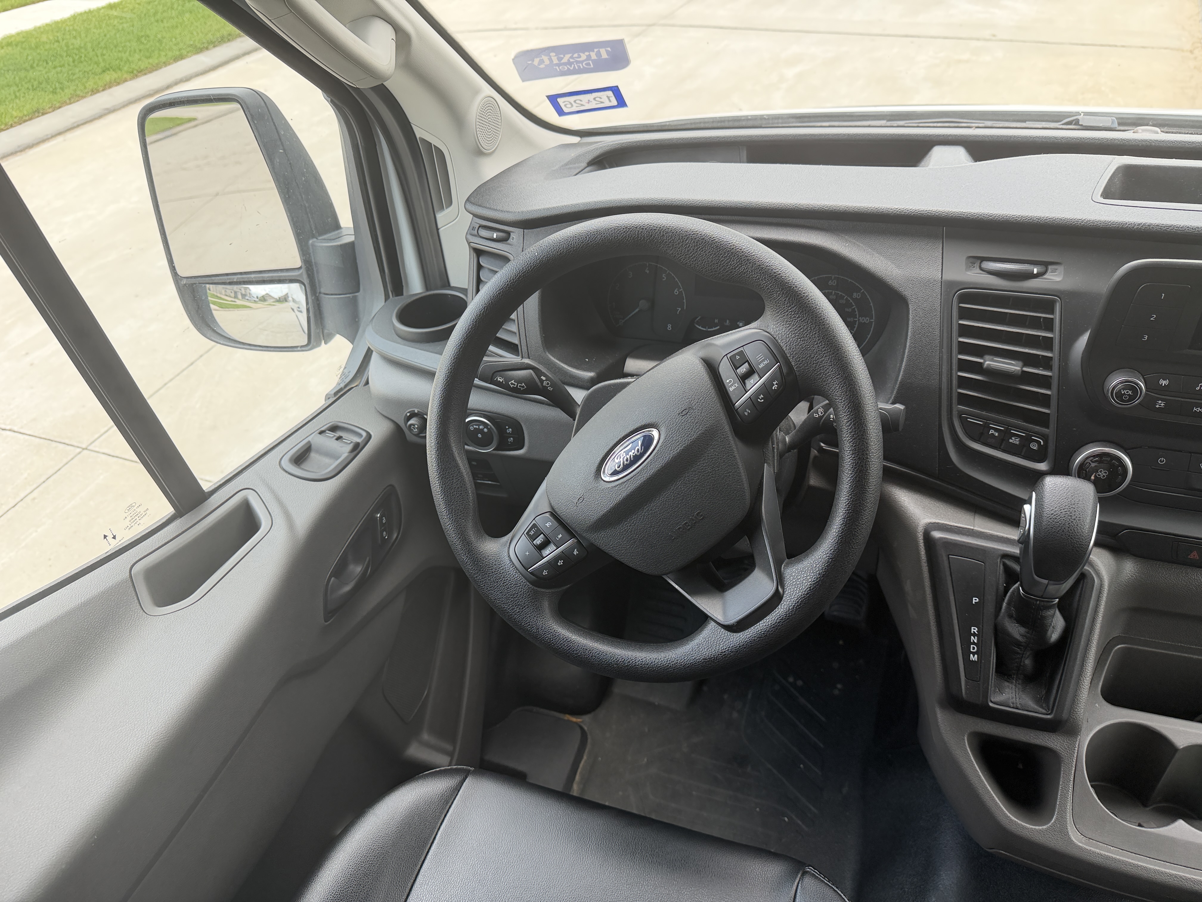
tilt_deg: -39.7
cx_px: 601
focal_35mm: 24
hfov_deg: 71.6
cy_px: 451
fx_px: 833
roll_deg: +7.5
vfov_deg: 56.8
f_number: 1.78
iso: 100
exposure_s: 1/643
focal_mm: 6.76
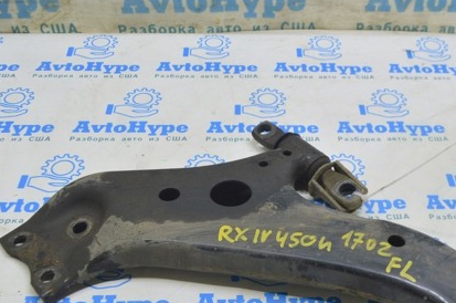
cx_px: 289
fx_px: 617
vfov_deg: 27.2
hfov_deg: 40.2
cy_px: 221
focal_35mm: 49
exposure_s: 1/20
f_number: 5.6
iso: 400
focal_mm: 21
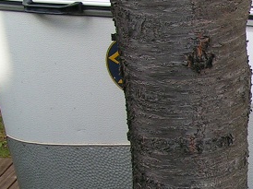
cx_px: 334
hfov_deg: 16.7
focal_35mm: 111
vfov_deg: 13.2
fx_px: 811
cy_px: 171
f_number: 4.5
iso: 50
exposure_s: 1/100
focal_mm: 5.8
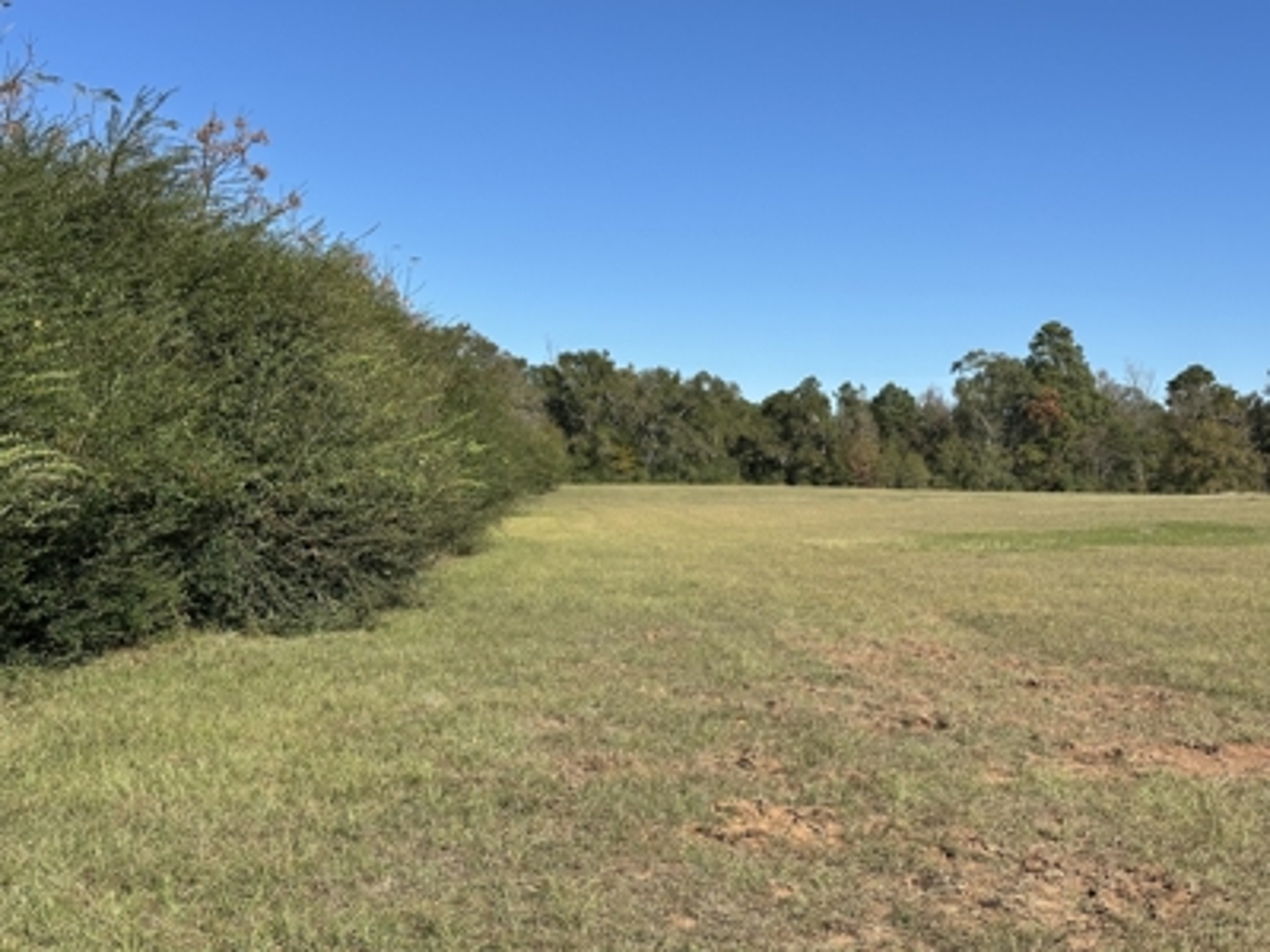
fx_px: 1761
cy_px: 476
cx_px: 635
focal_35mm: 48
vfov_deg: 30.3
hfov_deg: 39.7
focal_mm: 6.86
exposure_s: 1/4016
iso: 64
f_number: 1.78
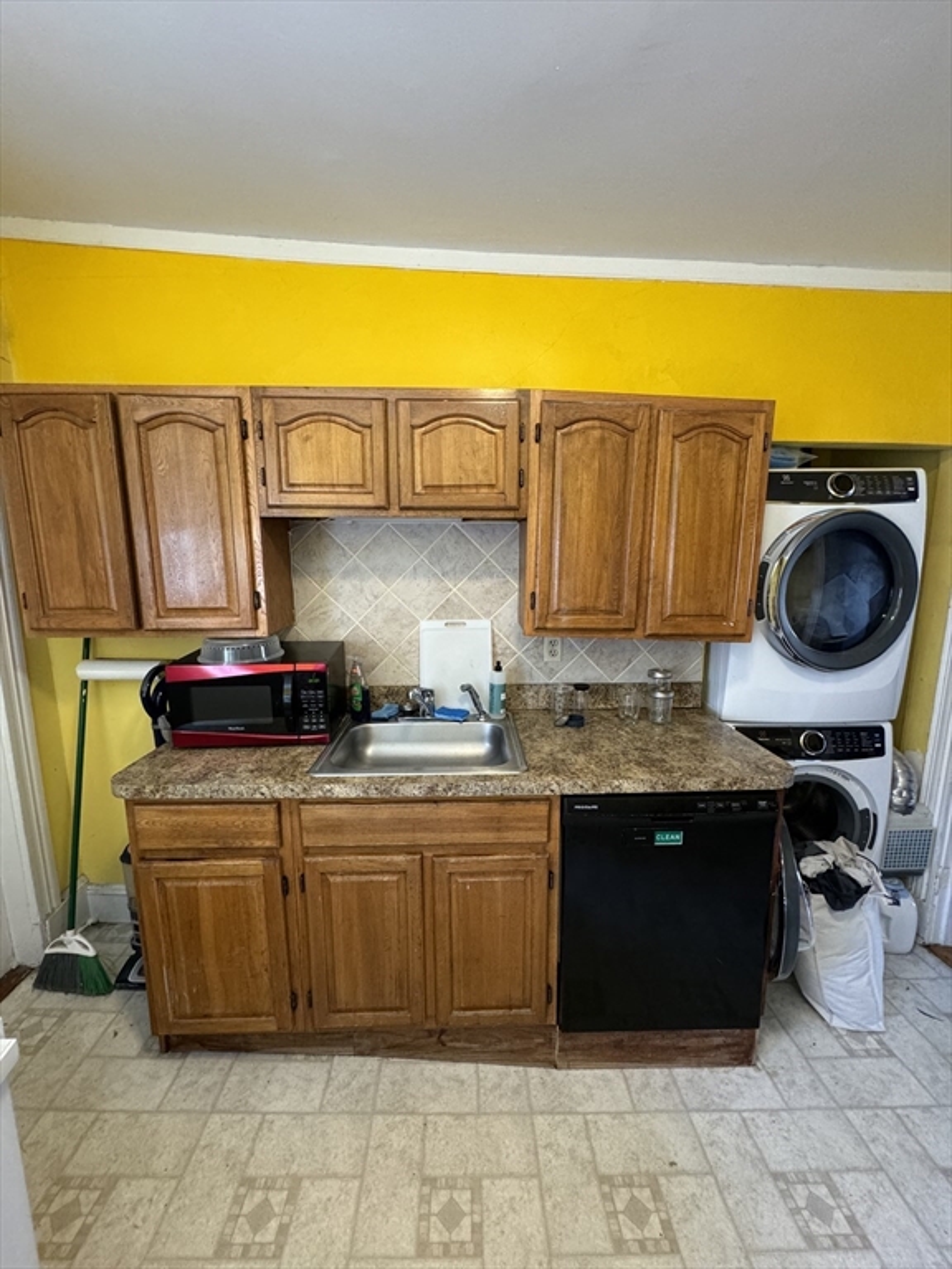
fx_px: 513
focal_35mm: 14
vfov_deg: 102.1
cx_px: 476
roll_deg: -0.3
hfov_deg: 85.7
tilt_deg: -9.5
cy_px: 634
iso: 500
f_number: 2.2
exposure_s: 1/60
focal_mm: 2.22
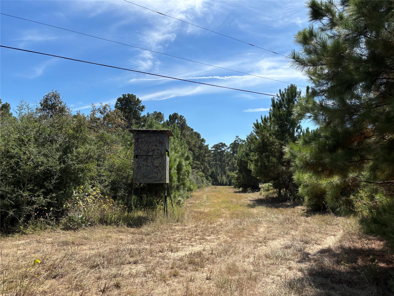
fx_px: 296
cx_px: 197
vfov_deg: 53.1
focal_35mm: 26
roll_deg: +1.7
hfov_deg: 67.3
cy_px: 148
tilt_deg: +0.5
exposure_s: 1/3788
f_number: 1.6
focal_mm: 5.96
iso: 50
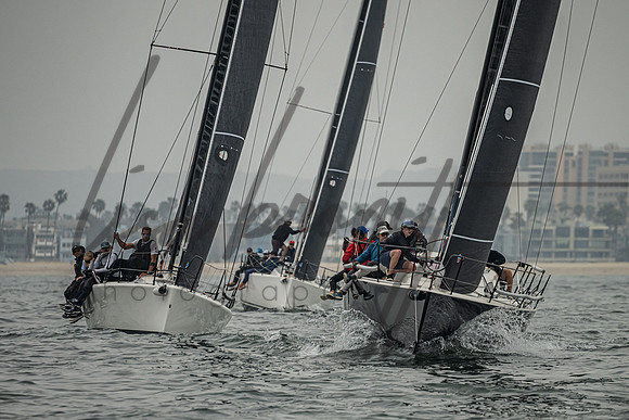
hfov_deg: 3.8
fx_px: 9584
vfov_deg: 2.5
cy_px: 241
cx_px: 311
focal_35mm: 548
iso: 400
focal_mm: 400
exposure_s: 1/4000
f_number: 5.6
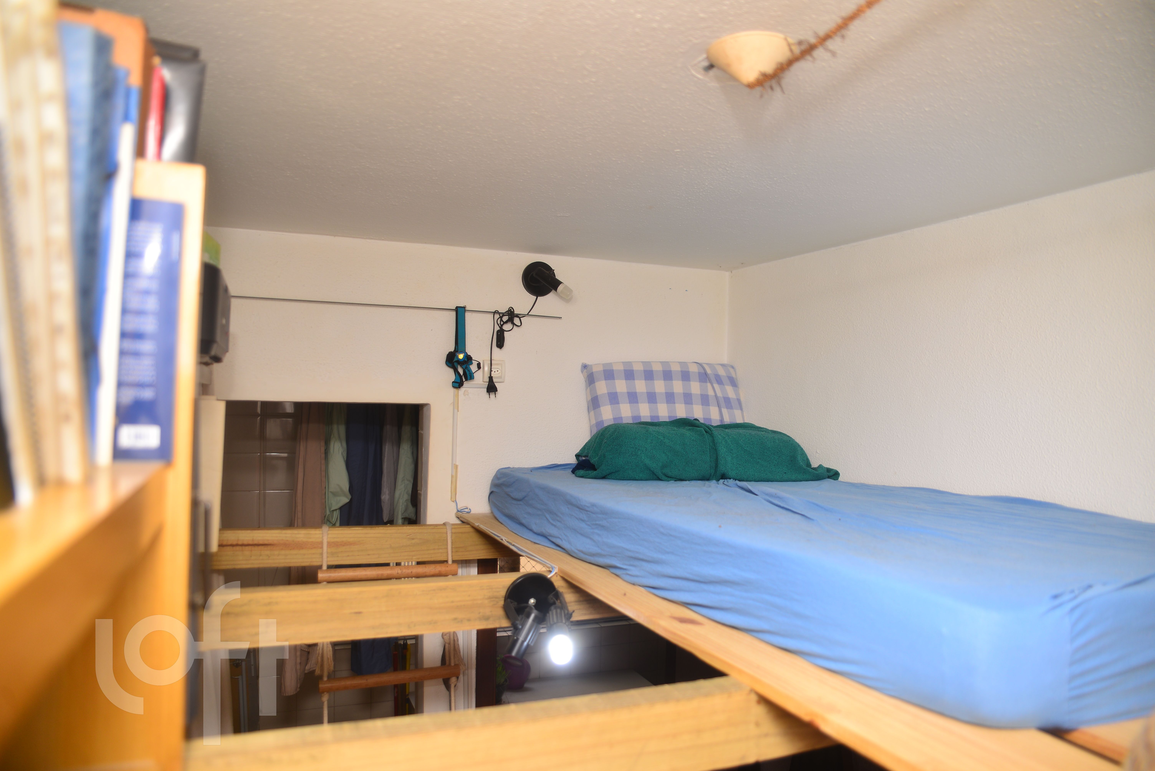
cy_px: 386
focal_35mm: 35
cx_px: 578
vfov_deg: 37.9
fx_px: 1123
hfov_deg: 54.4
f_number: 2.8
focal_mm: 35
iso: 160
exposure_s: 1/200
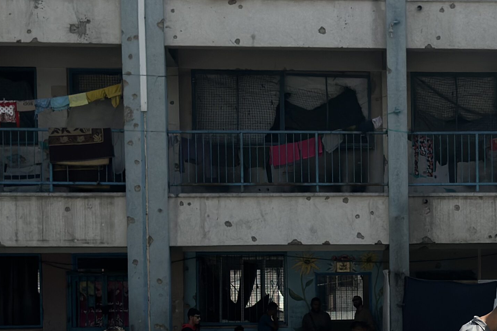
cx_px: 439
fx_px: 1228
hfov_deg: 22.4
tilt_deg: +0.9
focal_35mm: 89
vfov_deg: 15.2
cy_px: 310
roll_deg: +0.6
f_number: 1.78
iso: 100
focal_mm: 6.86
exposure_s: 1/7634
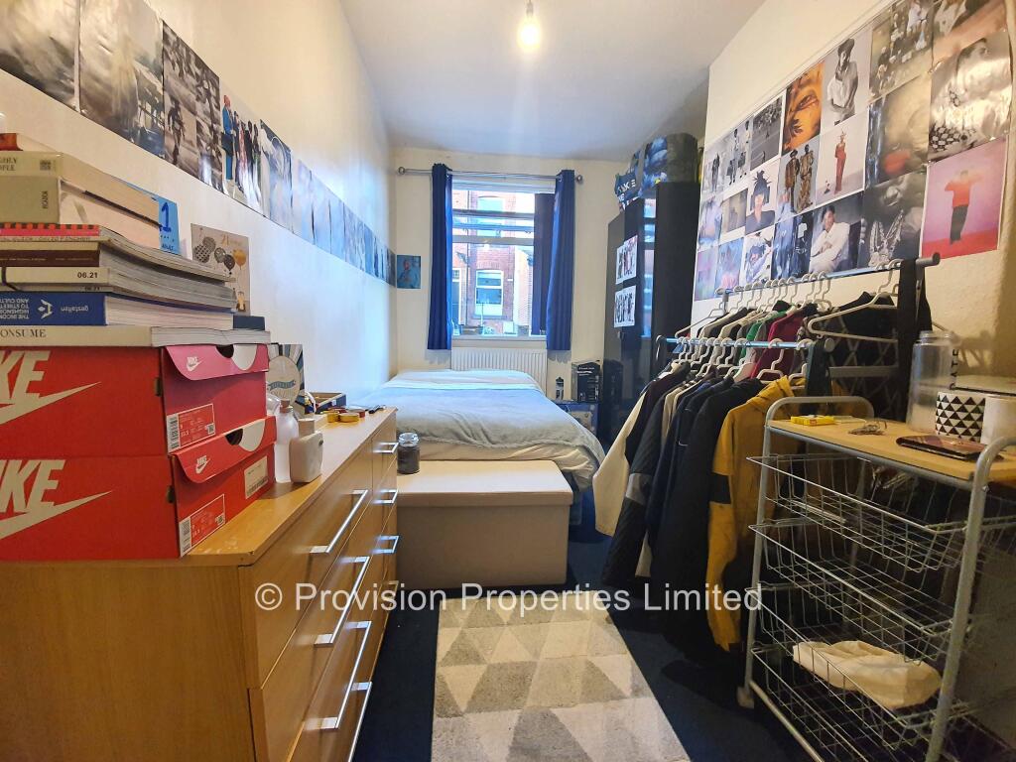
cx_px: 508
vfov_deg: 89.9
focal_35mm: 13
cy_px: 381
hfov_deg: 106.2
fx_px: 382
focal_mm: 1.8
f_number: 2.2
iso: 500
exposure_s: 1/33
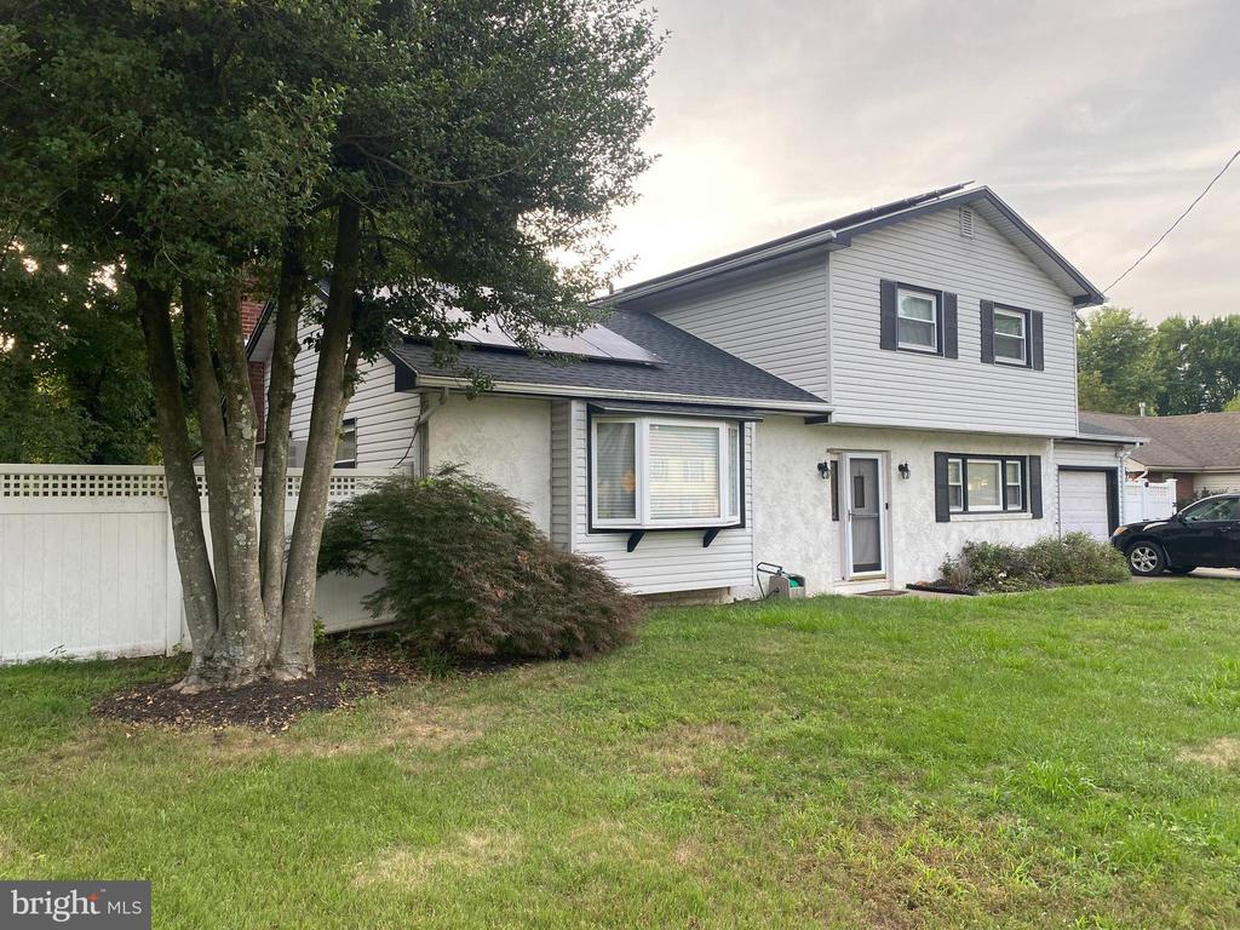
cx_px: 620
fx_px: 931
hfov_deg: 67.3
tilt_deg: +0.7
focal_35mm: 26
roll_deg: -0.4
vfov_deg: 53.1
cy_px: 465
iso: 32
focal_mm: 4.25
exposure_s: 1/290
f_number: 1.8
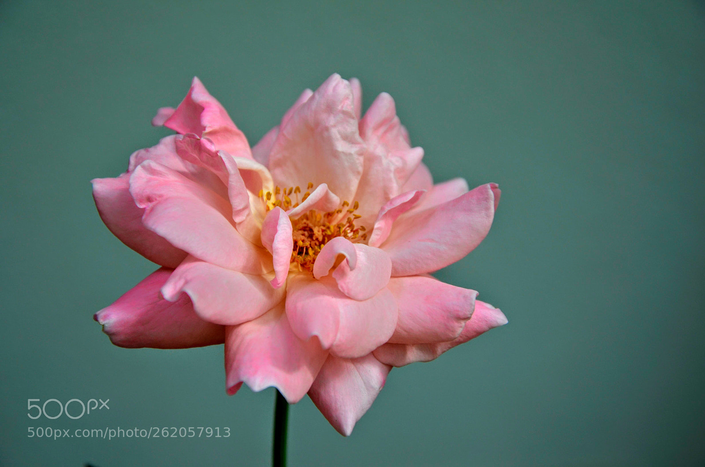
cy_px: 234
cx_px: 352
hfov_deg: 20.7
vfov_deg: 13.8
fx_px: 1934
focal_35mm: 99
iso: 220
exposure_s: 1/125
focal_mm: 66
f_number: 5.6
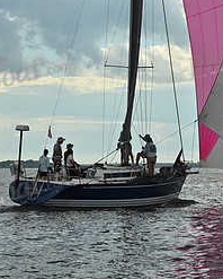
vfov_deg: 12.4
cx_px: 130
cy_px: 8
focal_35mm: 154
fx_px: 1269
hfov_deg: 10.0
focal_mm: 70
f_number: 11
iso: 250
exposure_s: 1/800
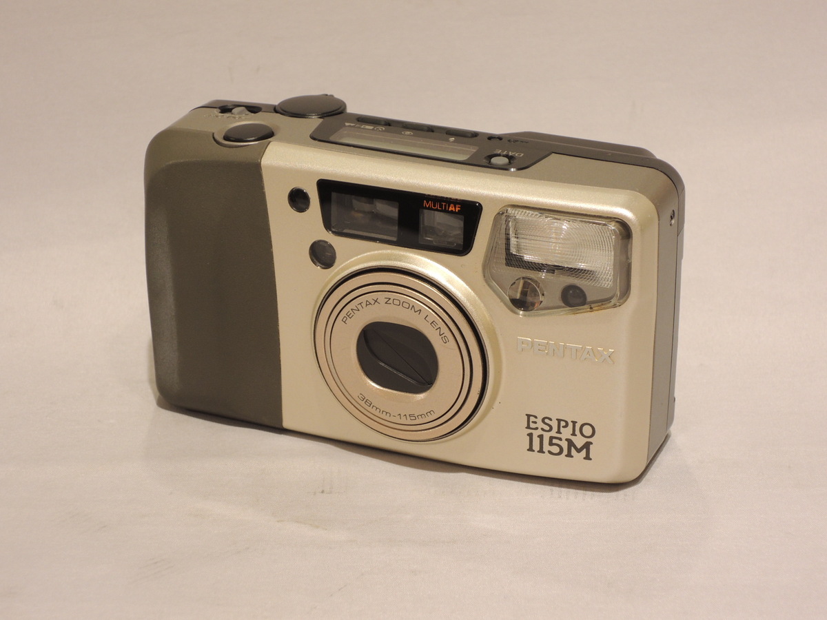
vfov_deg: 17.4
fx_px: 2031
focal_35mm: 85
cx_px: 414
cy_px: 310
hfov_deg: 23.0
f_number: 4.5
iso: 200
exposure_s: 1/60
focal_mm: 15.2
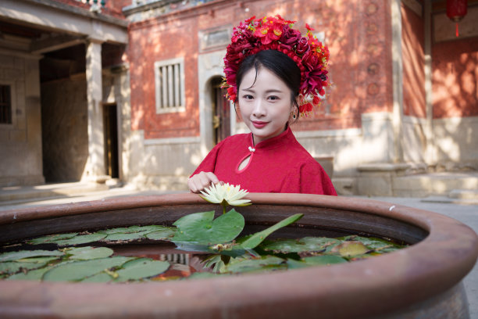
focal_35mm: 35
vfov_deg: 37.9
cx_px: 239
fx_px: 465
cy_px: 160
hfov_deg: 54.4
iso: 100
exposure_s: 1/125
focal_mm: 35
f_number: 4
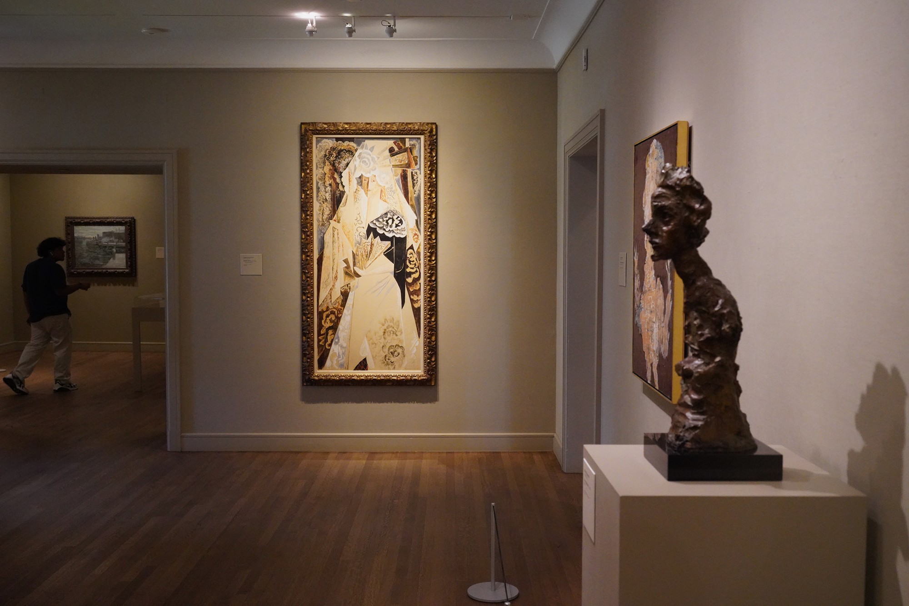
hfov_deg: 49.5
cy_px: 303
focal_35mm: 39
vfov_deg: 34.2
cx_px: 454
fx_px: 985
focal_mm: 39
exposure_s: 1/100
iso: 10000
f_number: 6.3
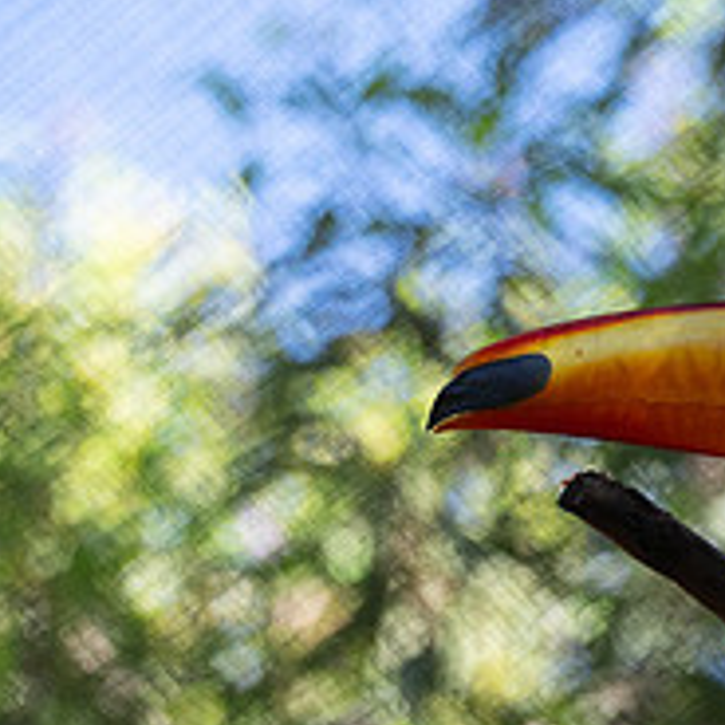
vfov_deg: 2.9
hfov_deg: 2.9
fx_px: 14146
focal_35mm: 597
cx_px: 788
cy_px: 656
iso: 2500
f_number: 5.6
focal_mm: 222.2
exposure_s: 1/400
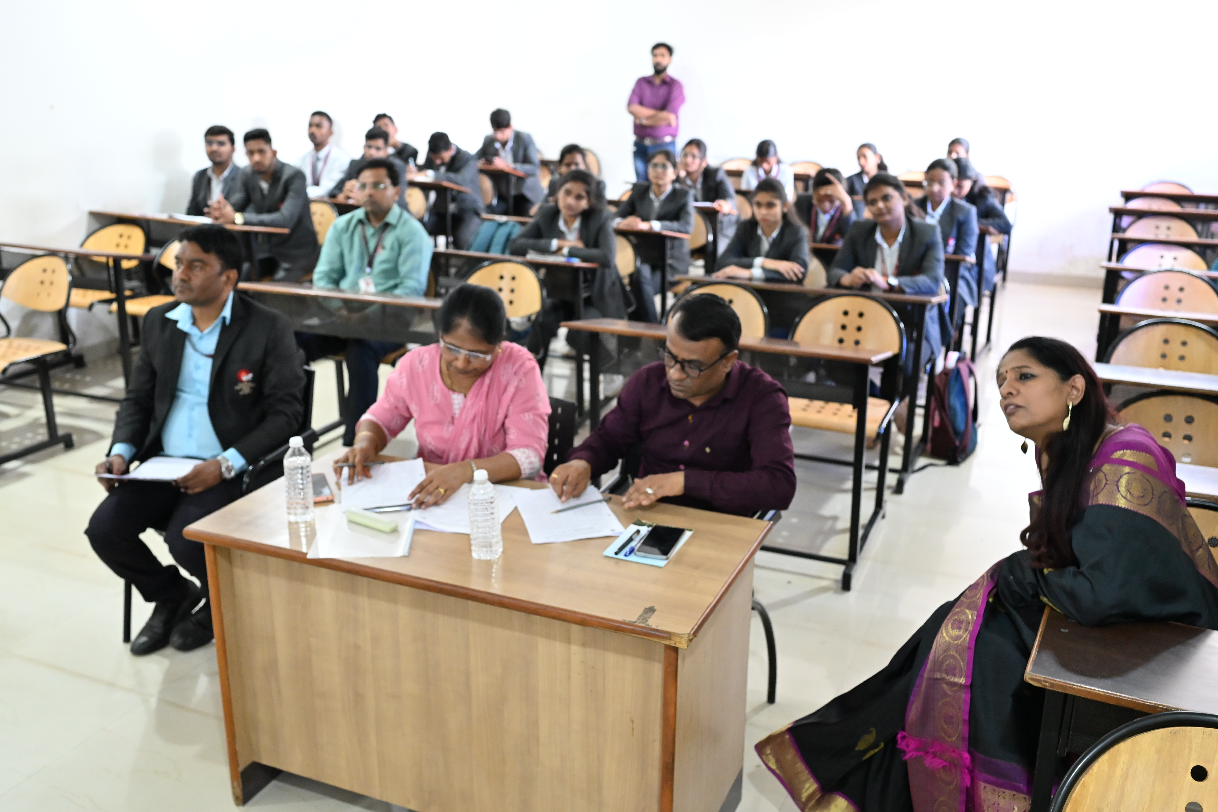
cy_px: 406
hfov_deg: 54.4
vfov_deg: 37.9
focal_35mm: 35
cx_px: 609
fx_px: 1184
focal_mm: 35
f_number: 4
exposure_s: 1/60
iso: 5000
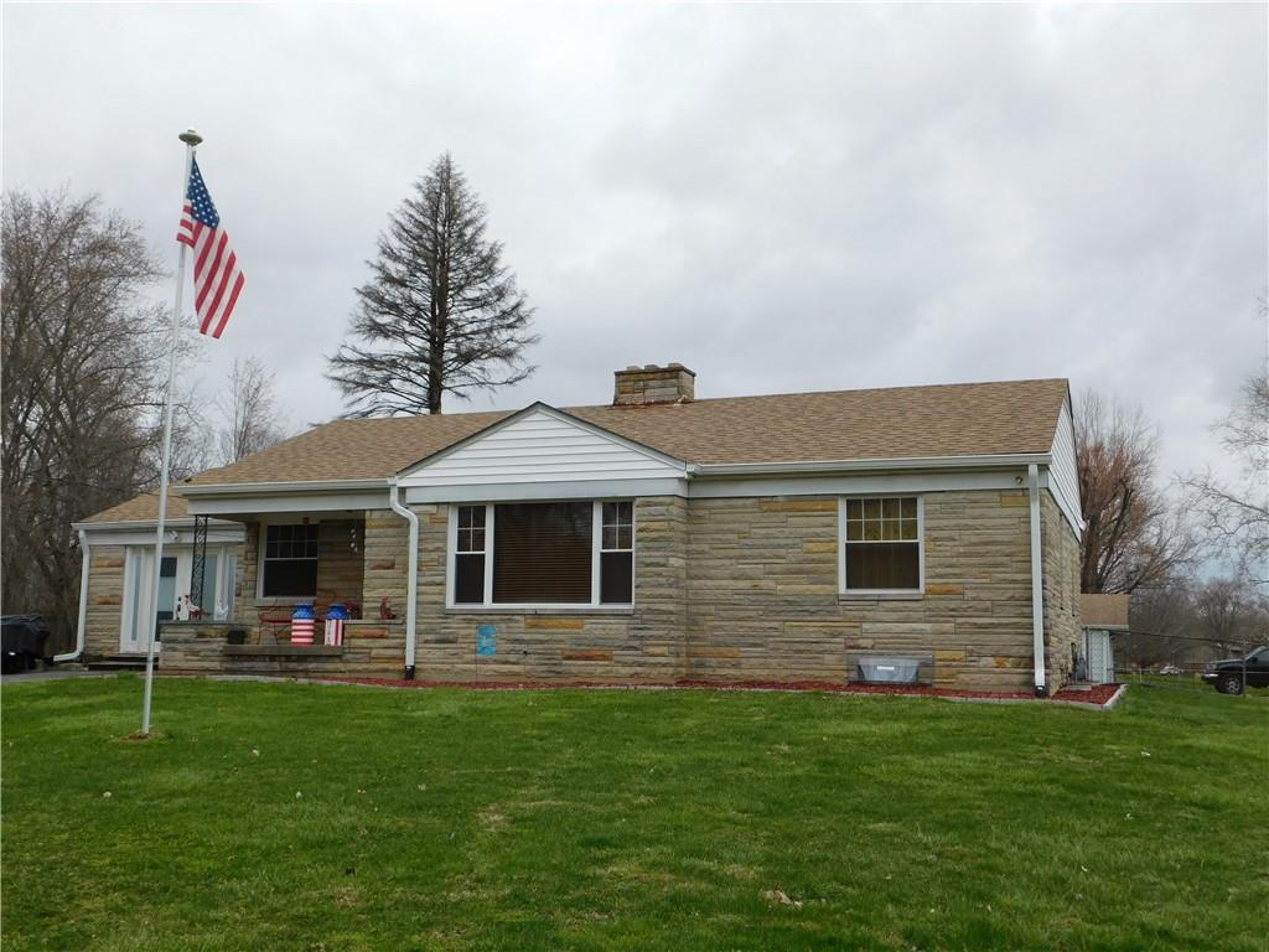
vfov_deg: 39.7
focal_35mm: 36
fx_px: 1320
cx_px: 634
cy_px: 476
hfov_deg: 51.4
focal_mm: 6.3
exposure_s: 1/800
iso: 125
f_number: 3.5
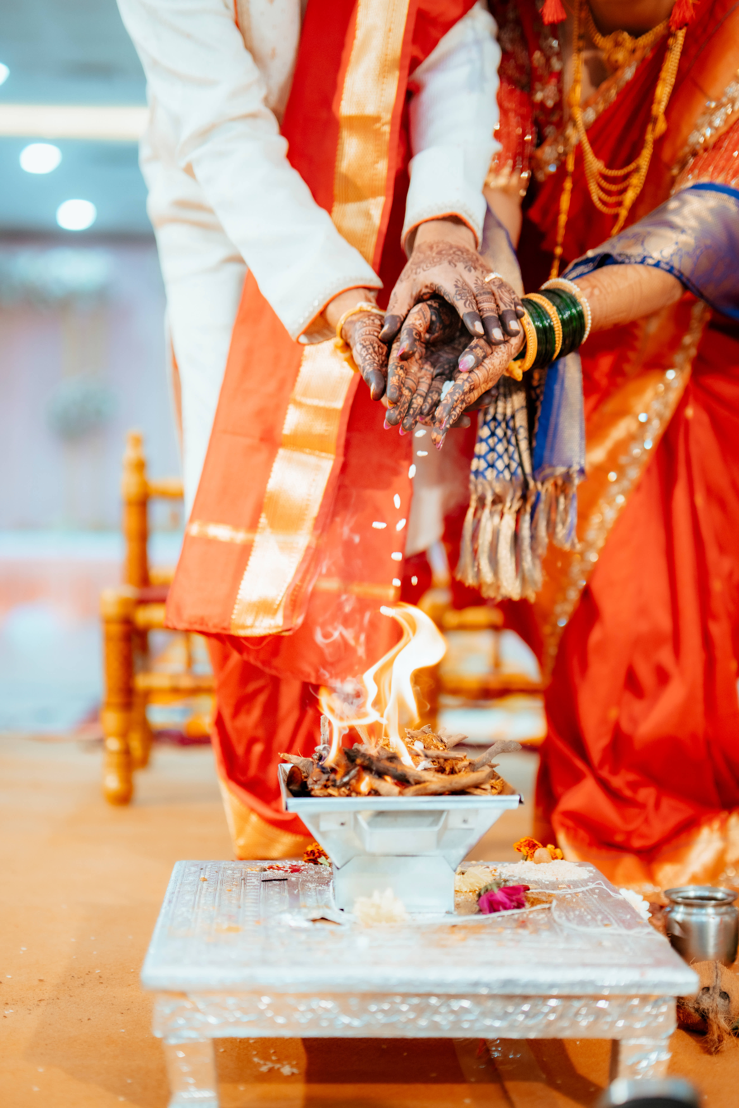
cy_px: 554
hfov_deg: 27.0
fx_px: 1539
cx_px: 370
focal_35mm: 50
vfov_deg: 39.6
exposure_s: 1/500
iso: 800
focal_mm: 50
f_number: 1.4
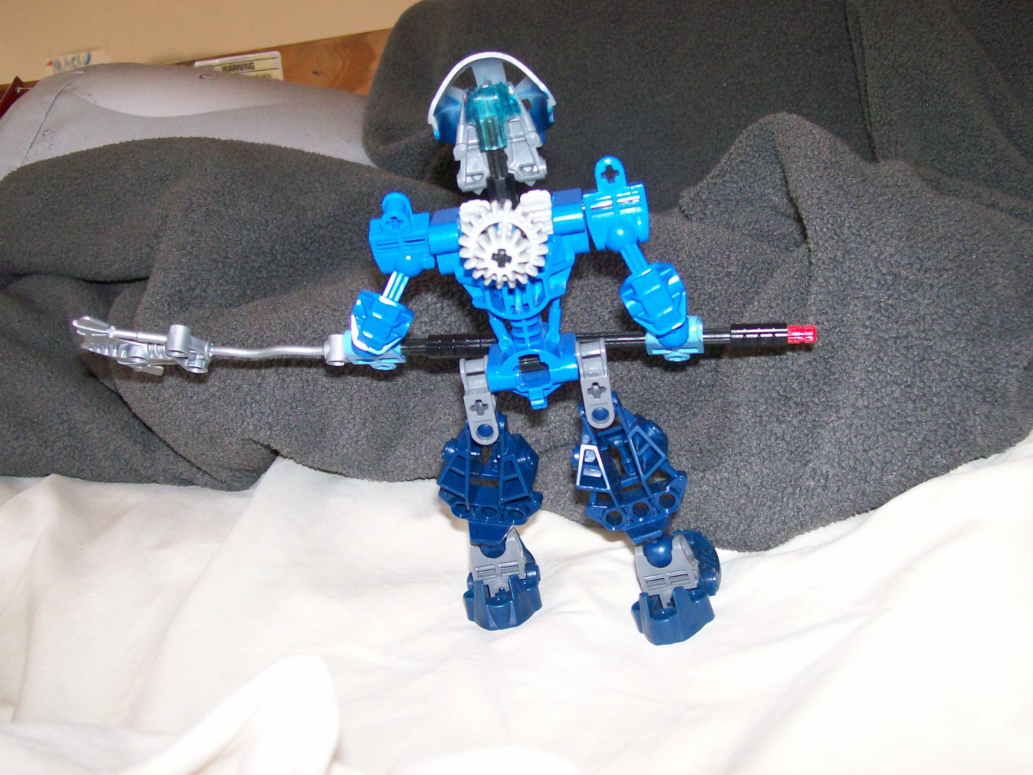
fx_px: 1104
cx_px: 526
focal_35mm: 37
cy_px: 385
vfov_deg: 38.7
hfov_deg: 50.1
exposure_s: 1/64
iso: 140
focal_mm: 6
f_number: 2.7
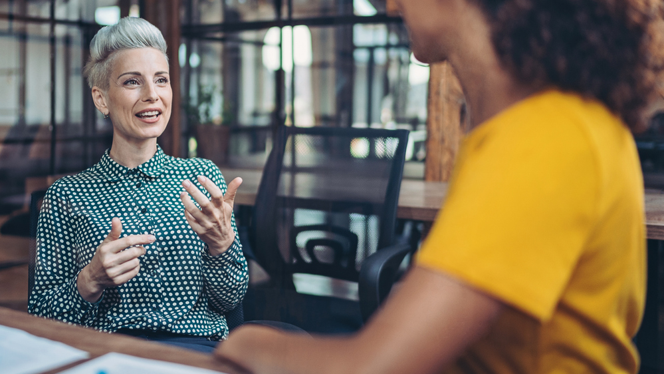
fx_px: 810
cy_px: 154
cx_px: 265
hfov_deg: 44.3
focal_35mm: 46
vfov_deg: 25.9
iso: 640
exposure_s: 1/400
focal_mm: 35
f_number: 1.4
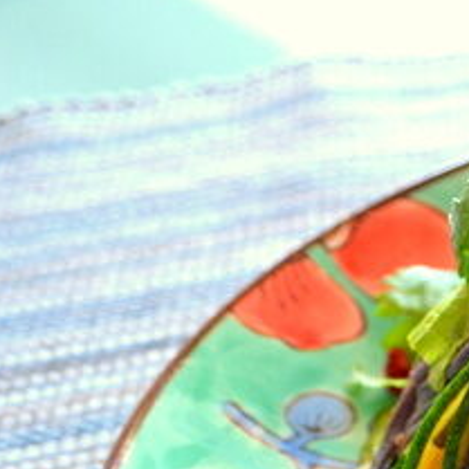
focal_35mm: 88
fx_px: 1349
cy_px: 539
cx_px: 873
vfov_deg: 18.8
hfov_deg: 16.2
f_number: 3.5
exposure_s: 1/40
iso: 400
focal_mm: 18
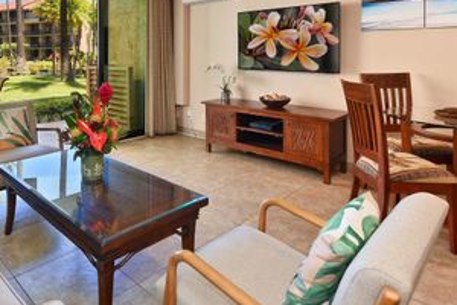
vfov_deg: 49.1
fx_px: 317
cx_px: 137
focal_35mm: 25
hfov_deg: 68.6
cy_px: 74
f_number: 3.5
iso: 50
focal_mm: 15
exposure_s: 1/60
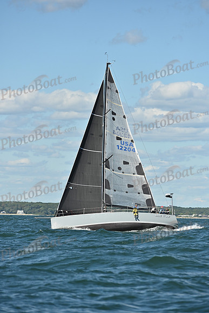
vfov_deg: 10.5
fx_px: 1697
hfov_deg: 7.0
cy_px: 156
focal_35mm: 195
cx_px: 104
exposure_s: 1/4000
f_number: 5.6
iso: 320
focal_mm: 195
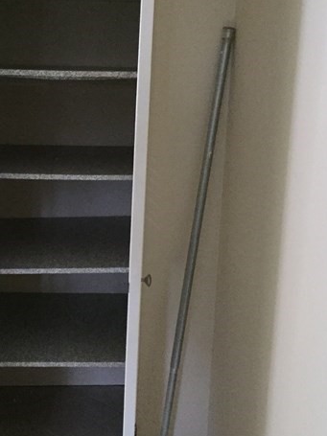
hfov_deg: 29.1
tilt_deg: -11.1
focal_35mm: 49
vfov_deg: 38.8
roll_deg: -0.6
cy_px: 182
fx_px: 617
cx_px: 77
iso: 500
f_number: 2.2
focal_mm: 4.15
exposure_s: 1/15
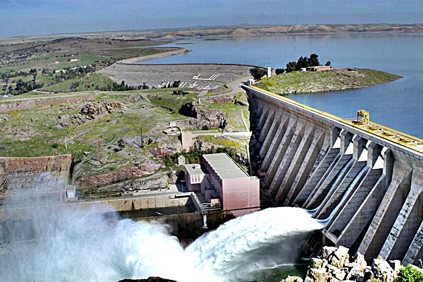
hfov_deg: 46.4
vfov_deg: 31.9
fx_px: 493
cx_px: 212
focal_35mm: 42
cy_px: 141
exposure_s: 1/180
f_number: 13
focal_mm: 28
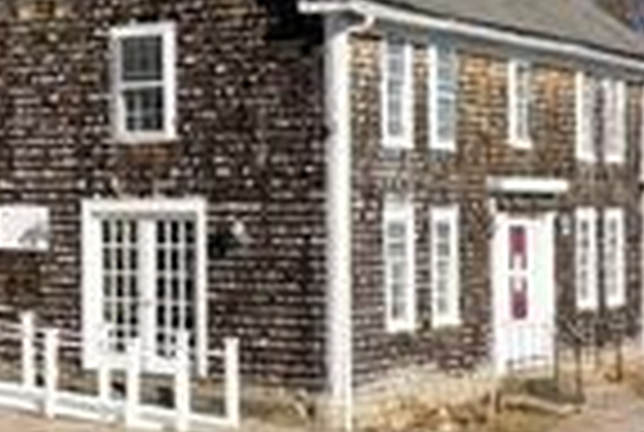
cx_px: -333
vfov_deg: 14.0
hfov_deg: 18.3
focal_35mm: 98
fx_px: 1757
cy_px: 198
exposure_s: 1/240
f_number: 9
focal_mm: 10.26
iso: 100
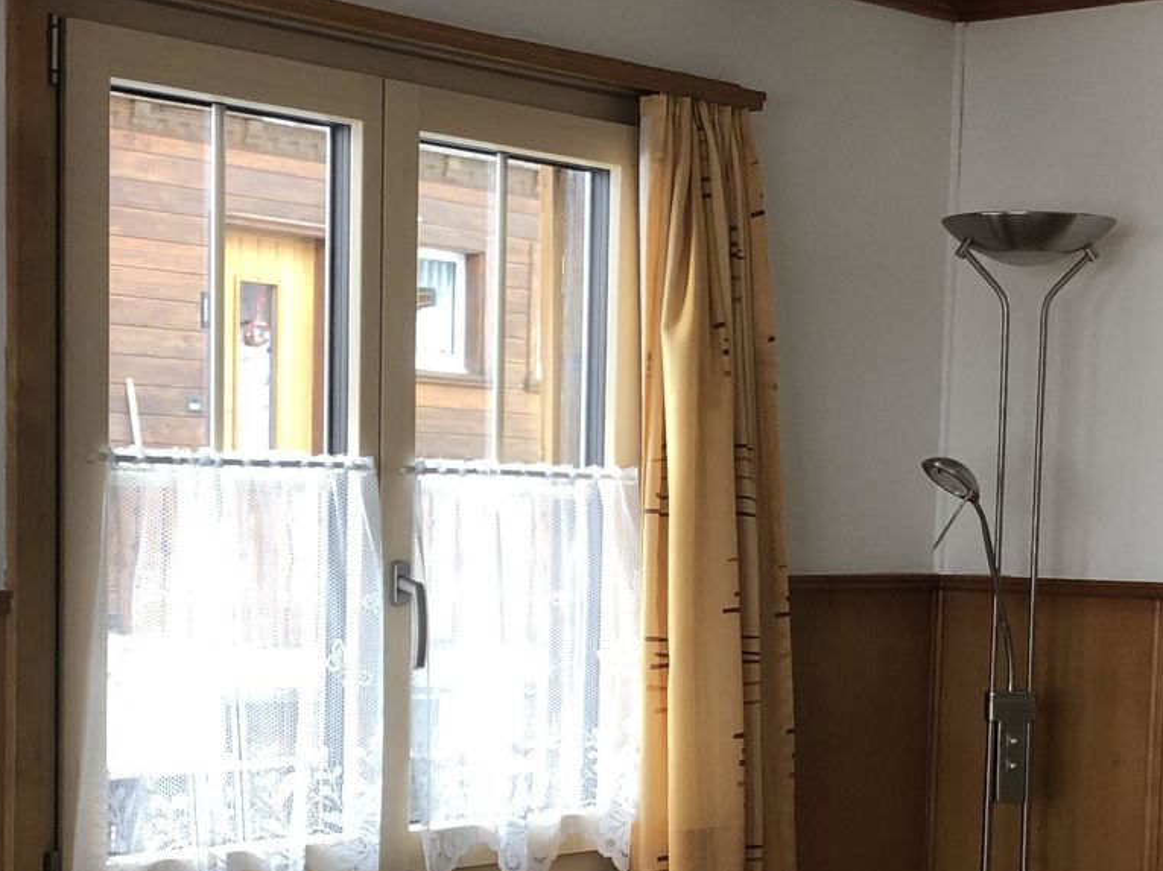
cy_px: 748
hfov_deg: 25.9
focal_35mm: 75
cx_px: 731
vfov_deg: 19.3
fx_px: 2519
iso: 32
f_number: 1.8
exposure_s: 1/33
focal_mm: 3.99
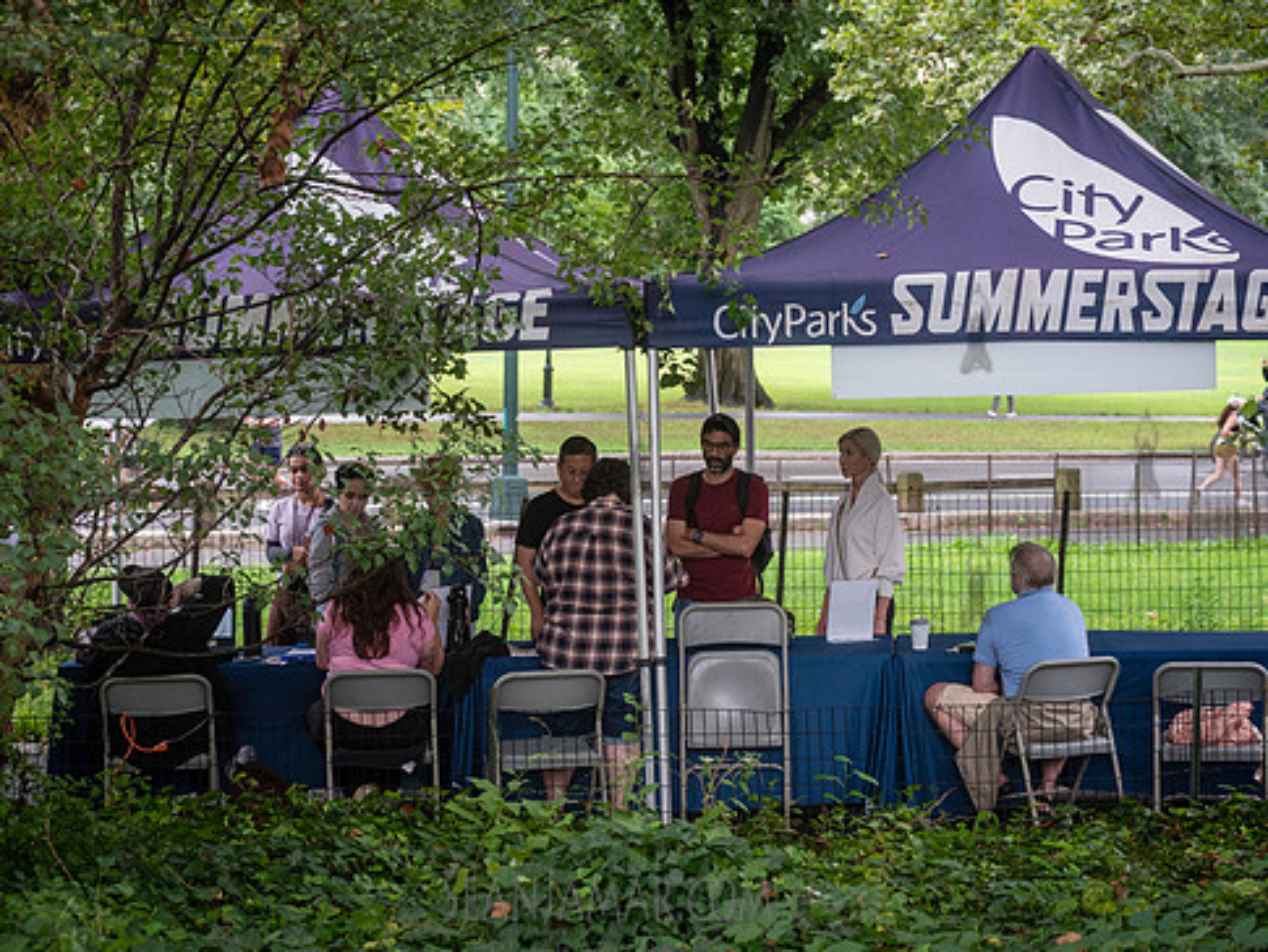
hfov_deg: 21.3
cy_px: 454
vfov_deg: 16.1
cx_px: 638
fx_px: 3371
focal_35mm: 92
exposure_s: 1/100
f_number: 4.5
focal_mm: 80
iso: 1250
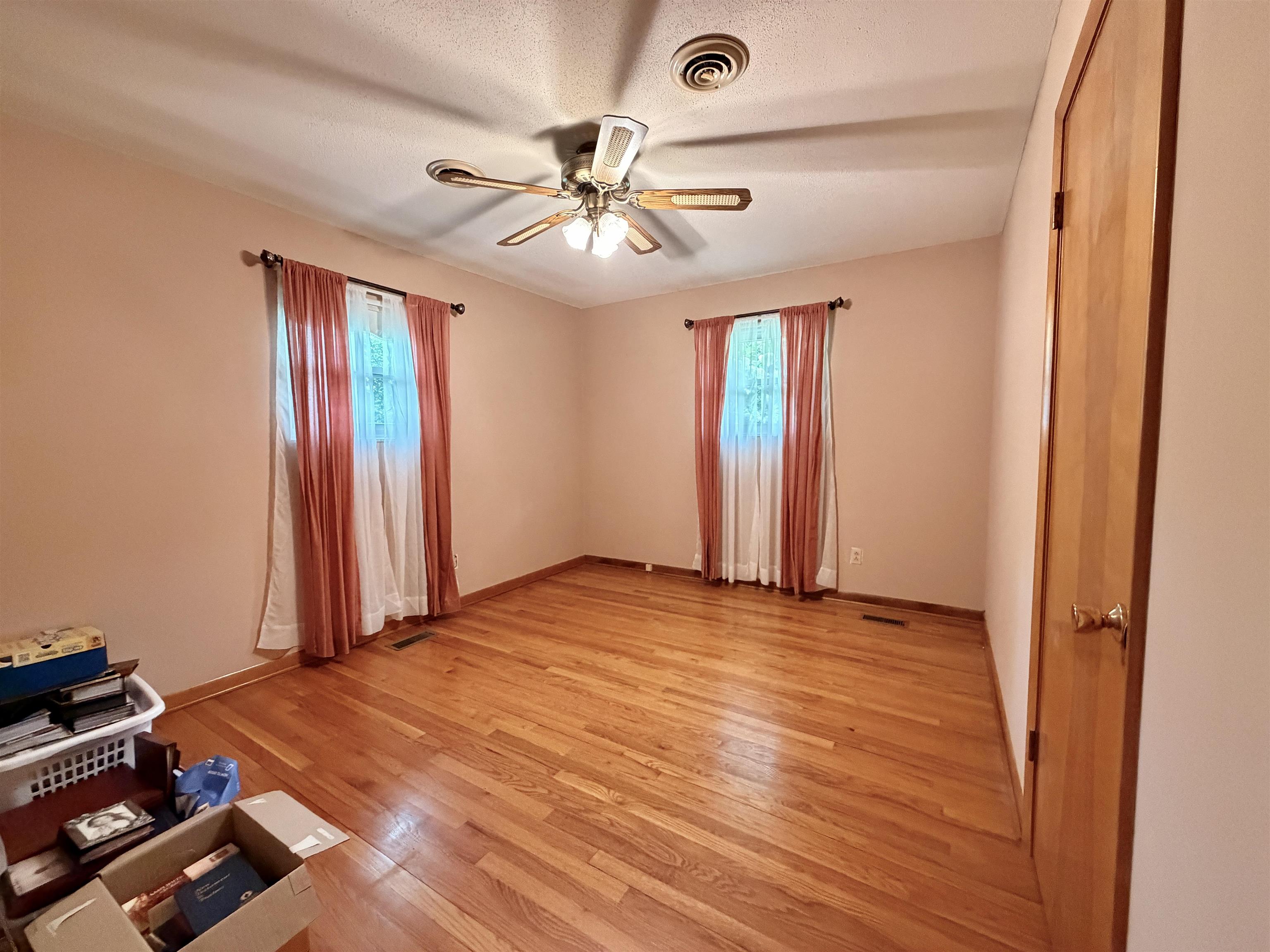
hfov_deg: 102.1
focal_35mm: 14
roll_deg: +0.2
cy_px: 476
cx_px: 635
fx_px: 514
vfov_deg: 85.7
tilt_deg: -4.3
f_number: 2.2
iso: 800
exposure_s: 1/60
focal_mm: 2.22
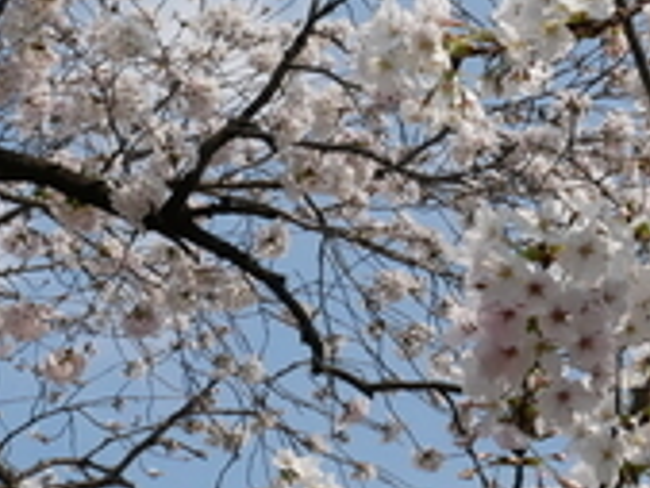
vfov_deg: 12.2
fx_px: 2274
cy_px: 86
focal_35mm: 121
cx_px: 265
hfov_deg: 16.3
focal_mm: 17
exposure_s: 1/1300
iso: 800
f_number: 11
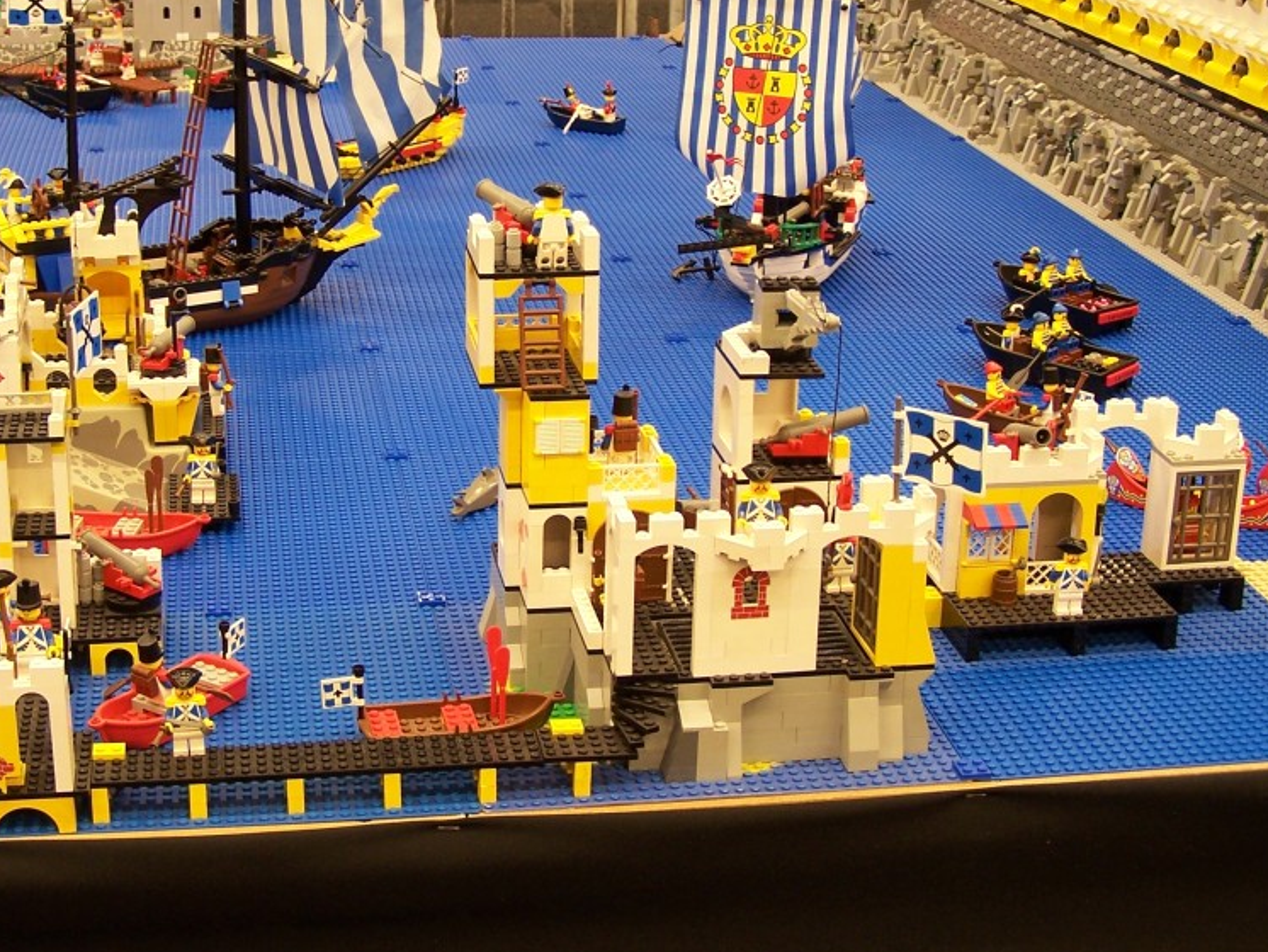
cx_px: 529
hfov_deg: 32.6
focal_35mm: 59
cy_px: 406
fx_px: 2162
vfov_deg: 24.8
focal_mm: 7.1
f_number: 2.9
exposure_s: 1/2
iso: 80
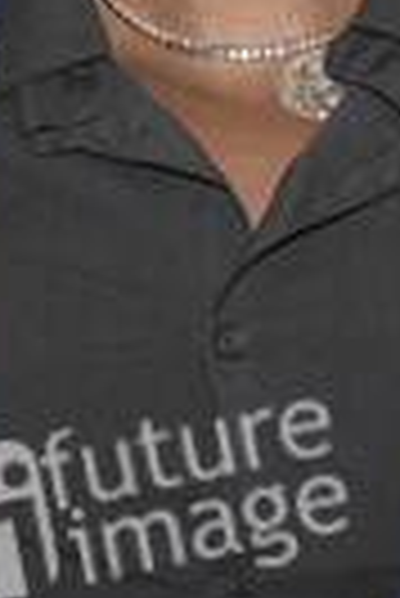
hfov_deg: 5.0
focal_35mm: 273
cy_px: -166
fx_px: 4538
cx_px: 247
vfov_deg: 7.5
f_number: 5.6
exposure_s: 1/200
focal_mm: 91
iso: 800
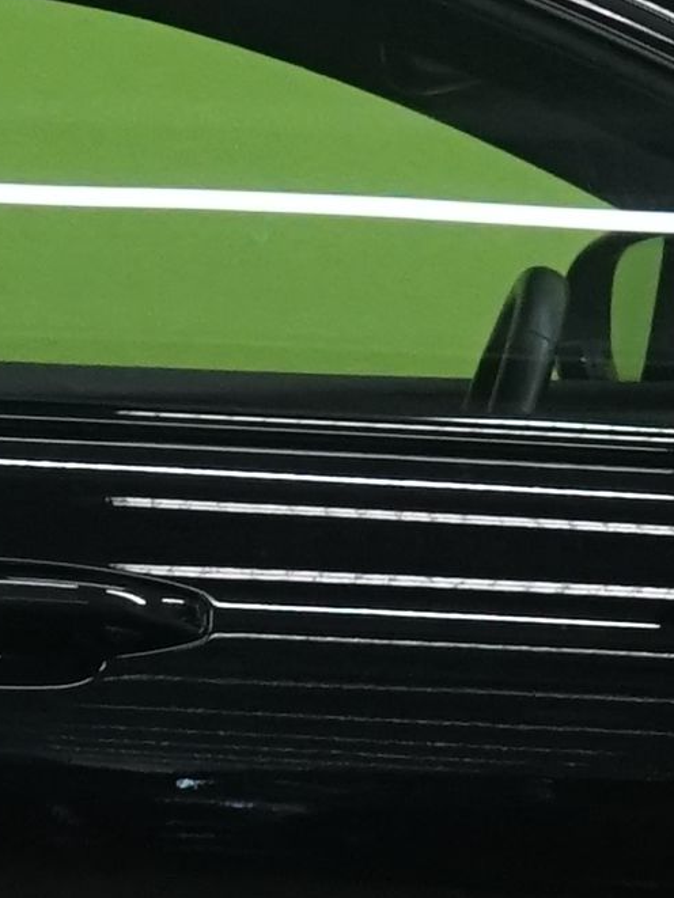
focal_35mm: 358
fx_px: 9291
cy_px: 435
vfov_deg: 5.5
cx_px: 14
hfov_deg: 4.1
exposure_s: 1/25
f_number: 8
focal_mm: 41
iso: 1250
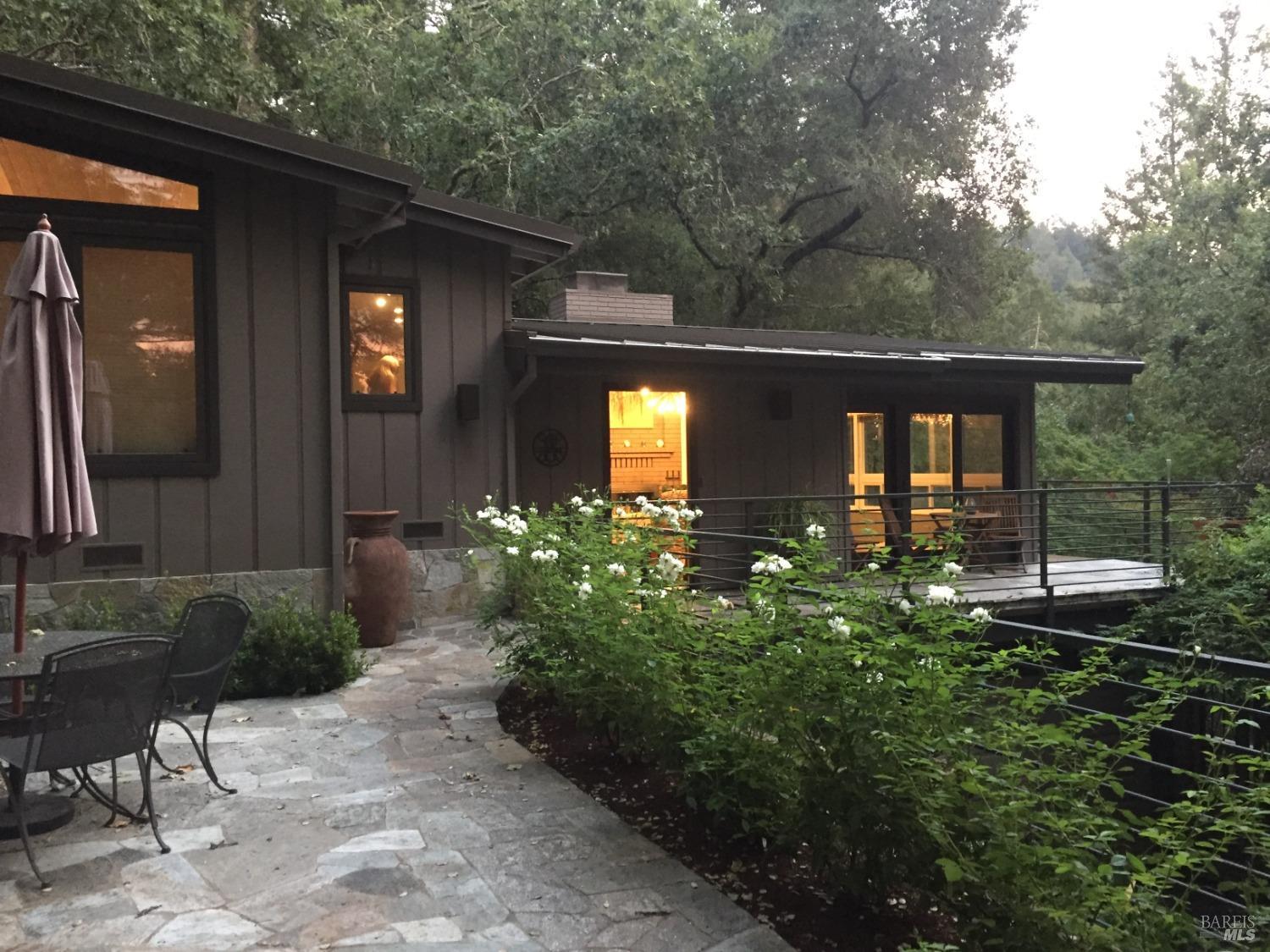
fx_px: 1064
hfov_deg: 61.7
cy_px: 476
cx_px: 635
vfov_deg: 48.2
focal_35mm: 29
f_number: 2.2
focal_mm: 4.15
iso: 250
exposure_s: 1/17
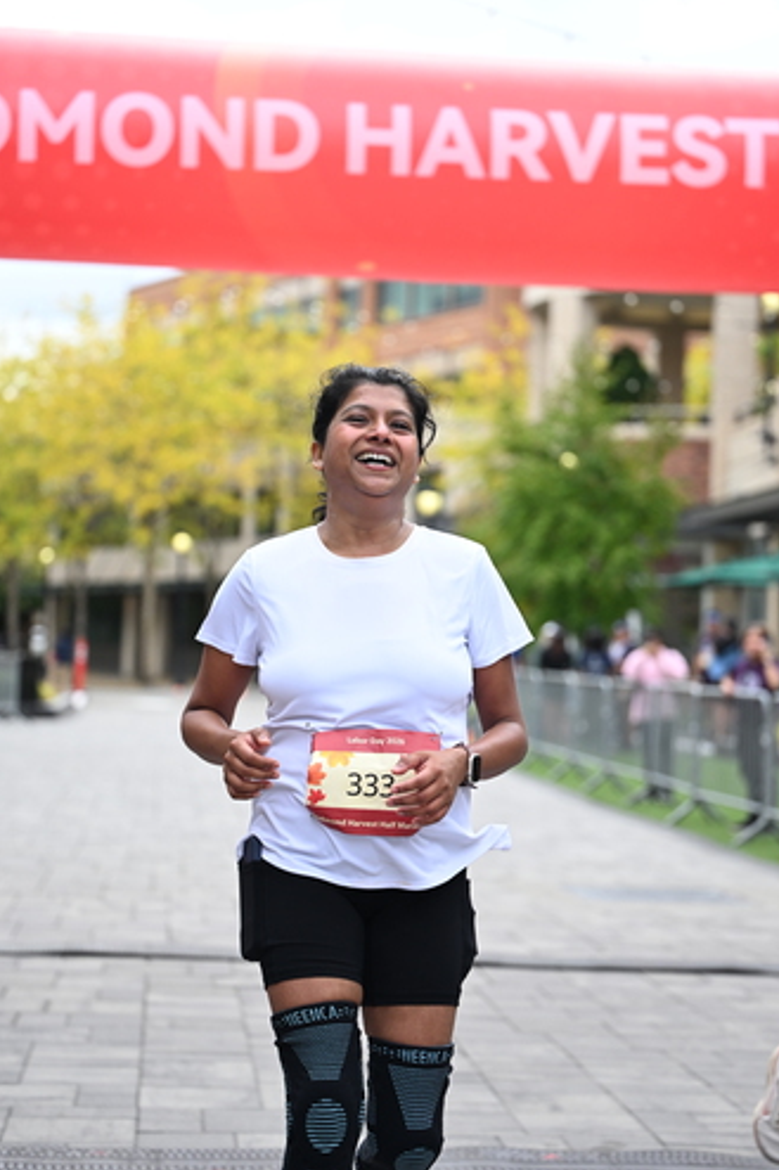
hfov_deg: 17.5
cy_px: 590
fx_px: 2533
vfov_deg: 26.0
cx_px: 401
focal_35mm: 78
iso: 640
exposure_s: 1/2500
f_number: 2.8
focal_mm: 70
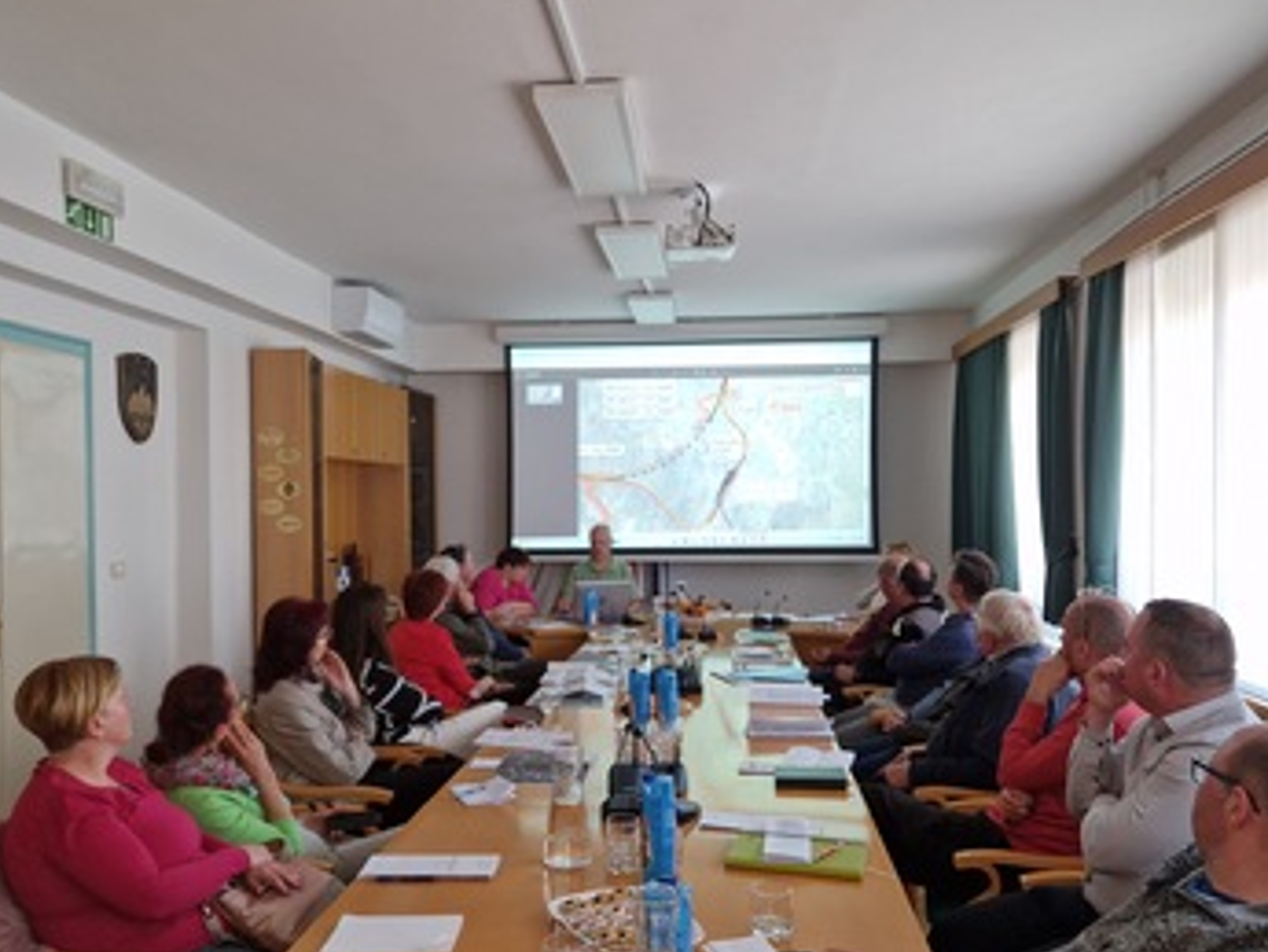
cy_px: 515
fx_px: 1099
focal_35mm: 30
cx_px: 603
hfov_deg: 59.9
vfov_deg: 46.8
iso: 200
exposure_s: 1/120
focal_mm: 5.4
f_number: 1.8
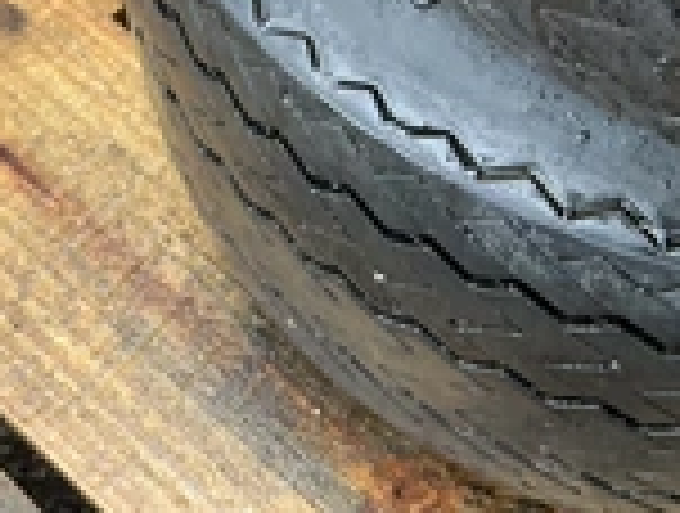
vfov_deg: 19.2
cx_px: 378
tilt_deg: -51.7
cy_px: -40
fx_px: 1457
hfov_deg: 26.3
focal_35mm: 74
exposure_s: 1/60
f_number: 1.8
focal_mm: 3
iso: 80
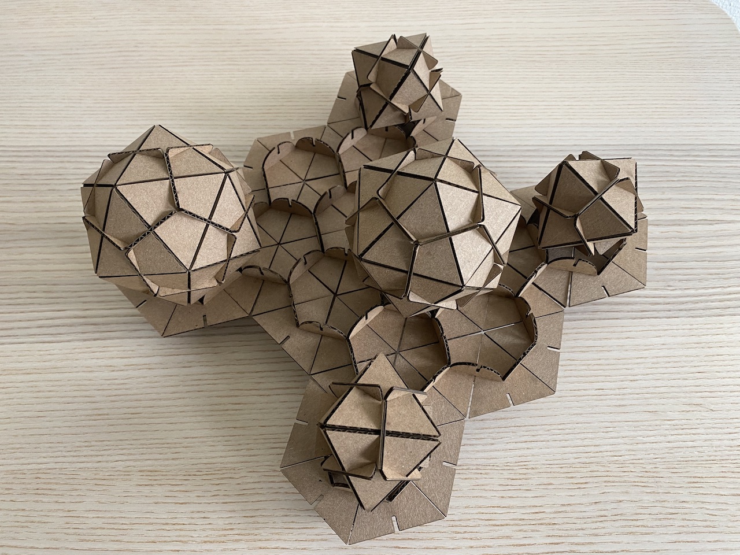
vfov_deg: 53.1
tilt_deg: -62.3
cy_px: 278
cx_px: 370
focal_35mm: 26
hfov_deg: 67.3
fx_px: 556
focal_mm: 4.25
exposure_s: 1/61
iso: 125
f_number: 1.8
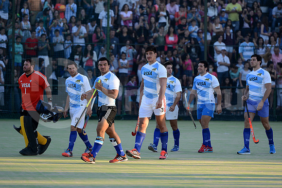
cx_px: 141
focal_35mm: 195
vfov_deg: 7.0
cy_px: 94
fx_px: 1528
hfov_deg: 10.5
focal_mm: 195
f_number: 4
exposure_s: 1/800
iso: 500
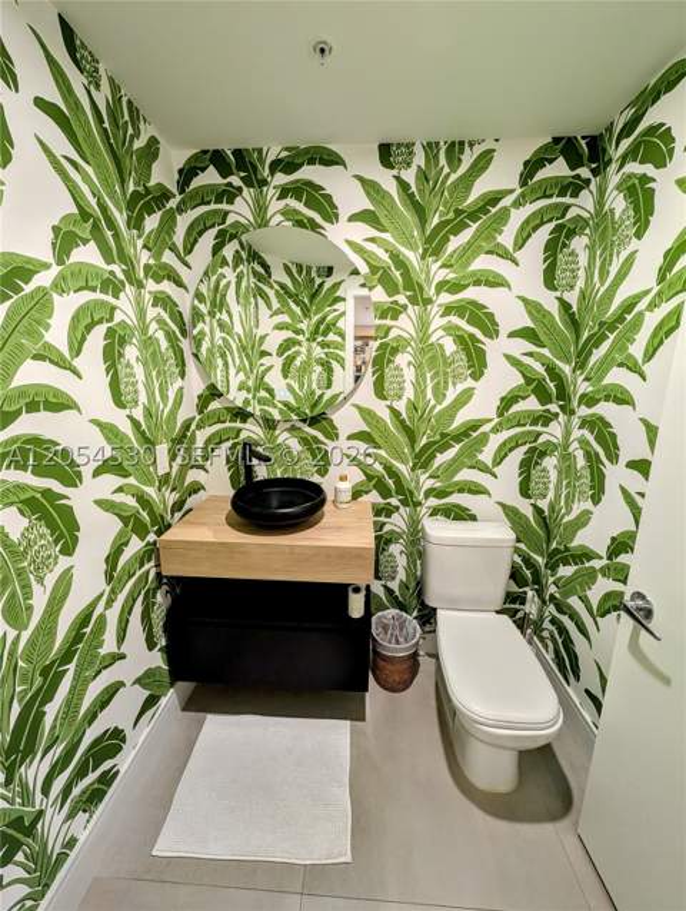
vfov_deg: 110.4
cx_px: 343
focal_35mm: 12
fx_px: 316
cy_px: 456
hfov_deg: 94.7
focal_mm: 2.02
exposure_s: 1/60.3
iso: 265
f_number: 1.7
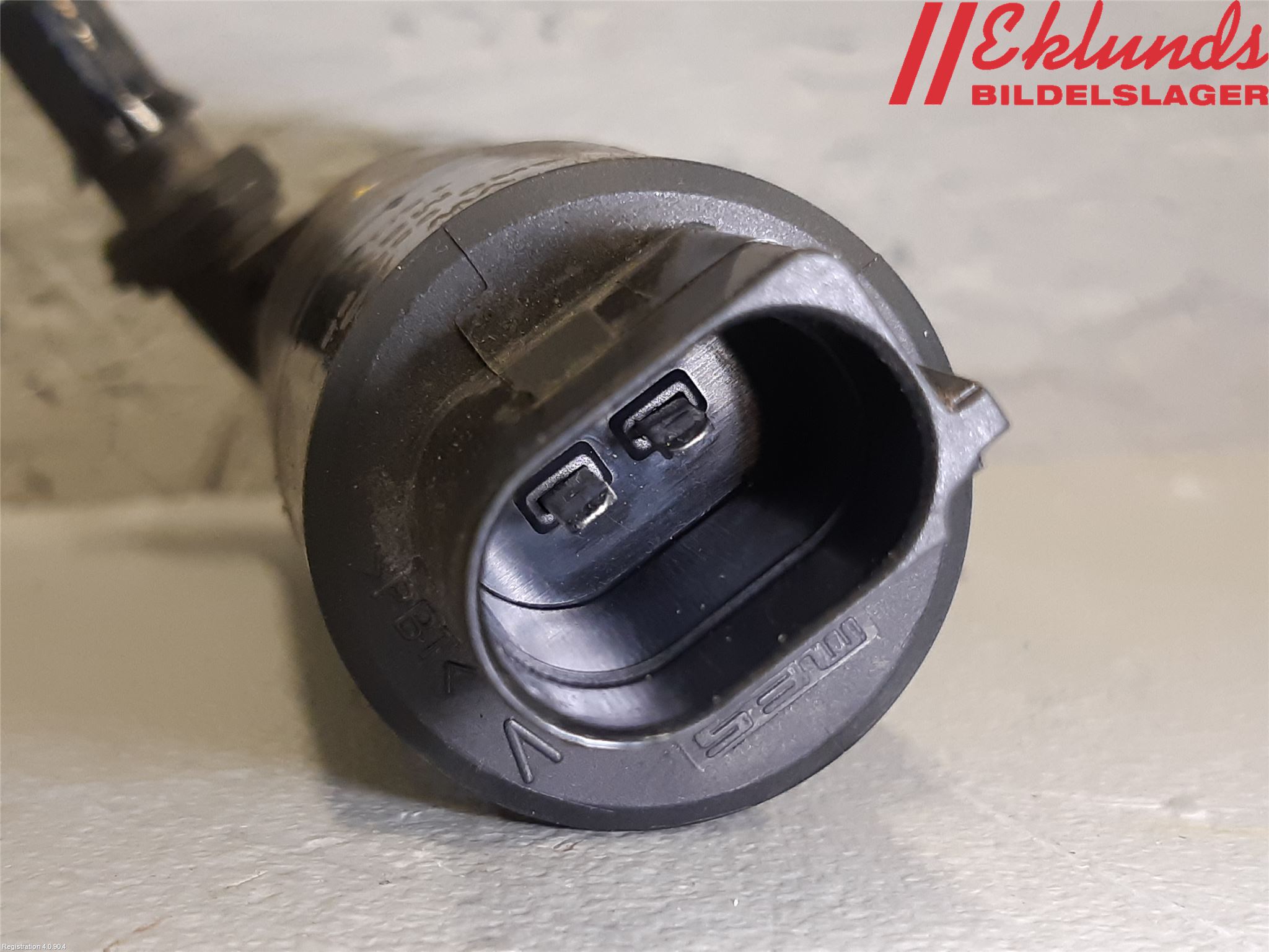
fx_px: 953
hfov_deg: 67.3
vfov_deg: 53.1
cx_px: 634
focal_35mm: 26
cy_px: 476
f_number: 1.7
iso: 125
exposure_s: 1/50
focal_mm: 3.93
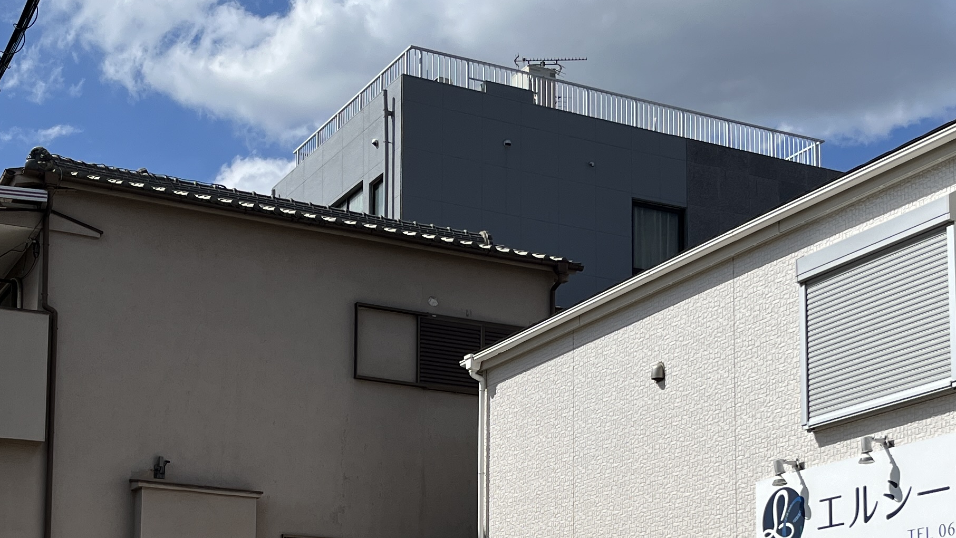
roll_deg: -0.4
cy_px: 556
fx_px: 1597
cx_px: 443
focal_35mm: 63
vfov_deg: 18.5
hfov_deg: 33.3
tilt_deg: +7.4
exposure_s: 1/7874
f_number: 1.6
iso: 50
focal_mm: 5.1
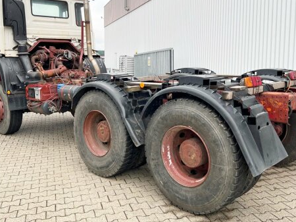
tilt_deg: -4.3
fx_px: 316
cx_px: 148
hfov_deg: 50.2
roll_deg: -0.1
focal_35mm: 37
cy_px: 89
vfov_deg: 38.5
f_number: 1.5
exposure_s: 1/604
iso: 50
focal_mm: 5.7
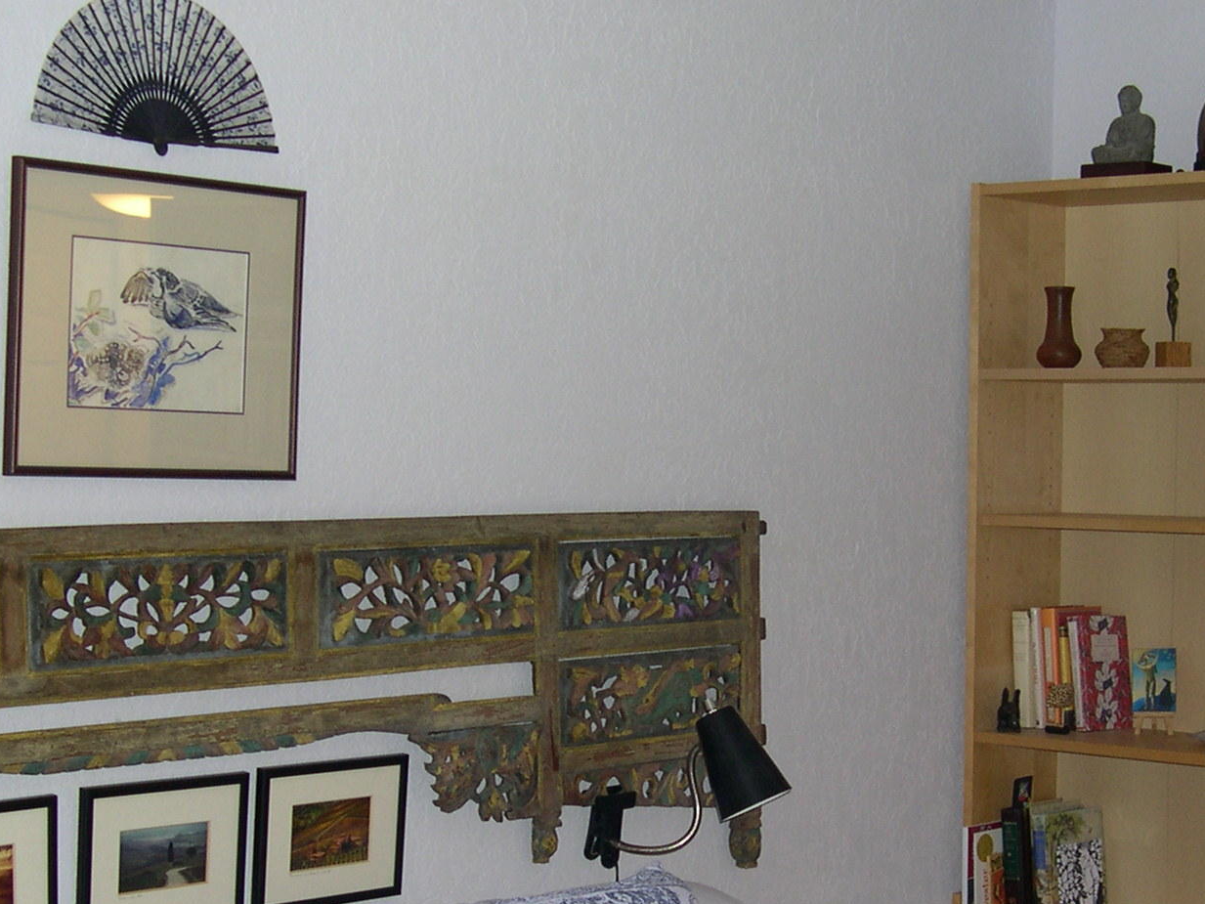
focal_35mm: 70
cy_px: 676
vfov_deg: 20.8
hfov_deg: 27.7
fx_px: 2437
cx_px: 714
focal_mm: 8
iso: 100
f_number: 2.8
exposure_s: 1/60
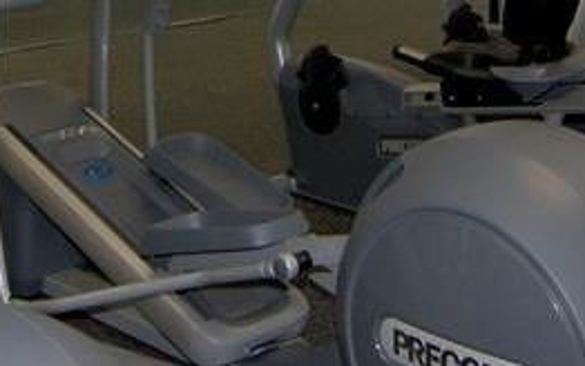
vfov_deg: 15.3
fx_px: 1212
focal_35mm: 76
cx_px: 171
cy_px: -248
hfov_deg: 26.9
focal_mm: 12
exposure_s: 1/20
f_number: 5.6
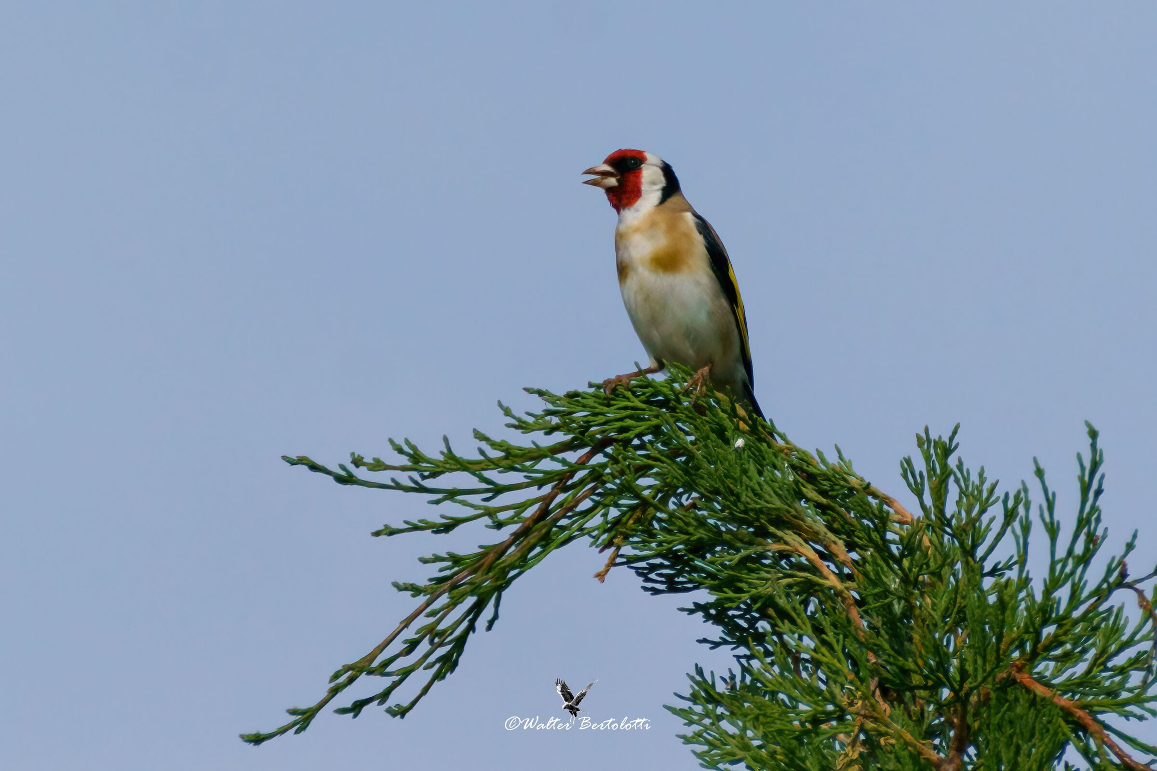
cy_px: 386
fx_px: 25709
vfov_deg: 1.7
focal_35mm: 800
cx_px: 578
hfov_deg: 2.6
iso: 2000
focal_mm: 800
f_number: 16
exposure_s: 1/4000
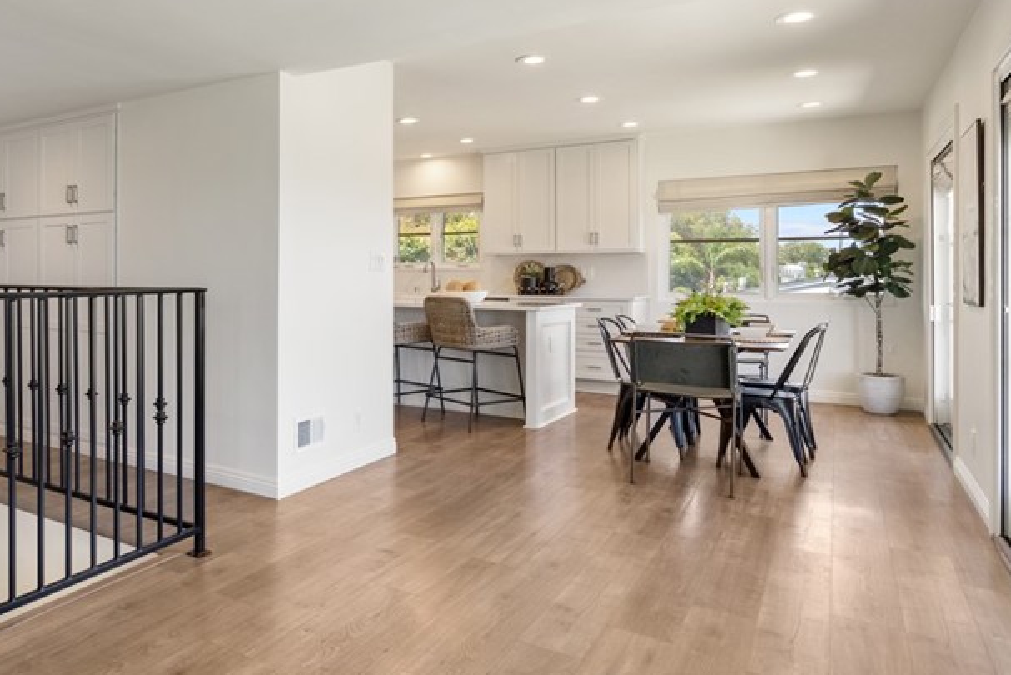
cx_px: 273
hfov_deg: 64.0
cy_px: 269
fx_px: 758
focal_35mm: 27
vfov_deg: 47.7
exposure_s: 1/15
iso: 800
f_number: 9
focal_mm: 16
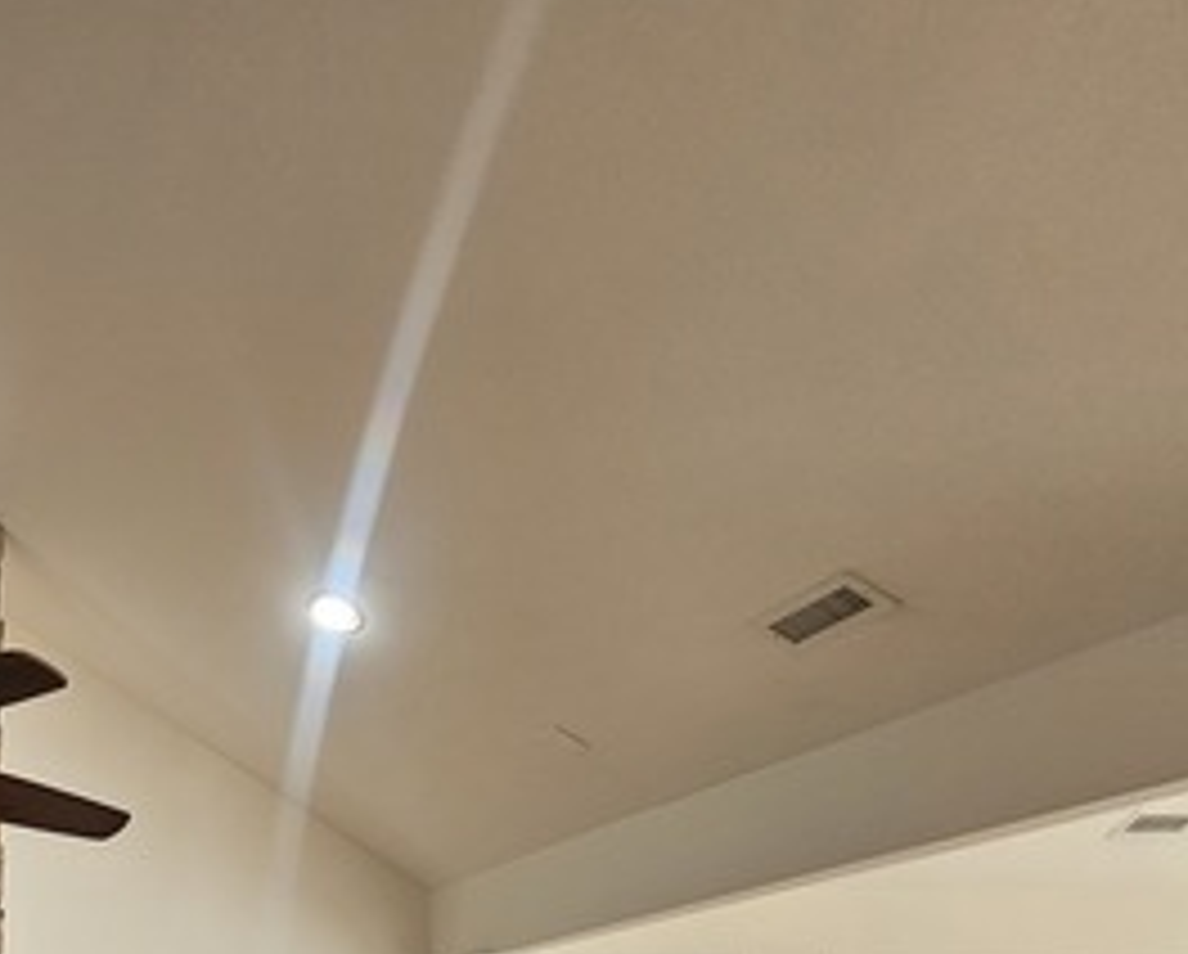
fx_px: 1127
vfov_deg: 37.2
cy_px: 1089
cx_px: -254
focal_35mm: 32
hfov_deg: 39.3
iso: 125
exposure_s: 1/60
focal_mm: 2.2
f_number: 2.2
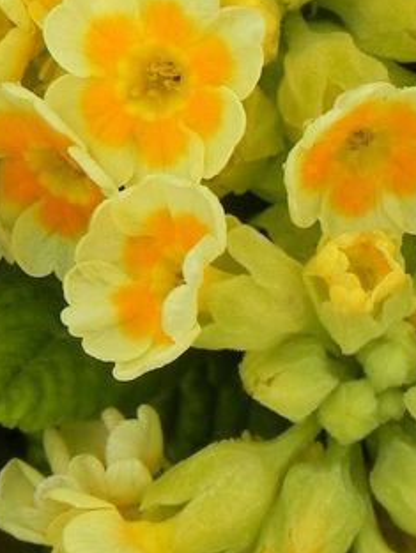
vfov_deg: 3.7
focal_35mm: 542
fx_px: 8679
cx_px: 281
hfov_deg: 2.7
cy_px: 104
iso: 160
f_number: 5
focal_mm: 37.7
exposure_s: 1/400
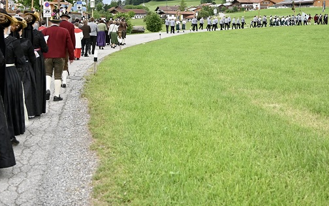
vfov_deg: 25.1
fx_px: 457
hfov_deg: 39.5
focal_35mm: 51
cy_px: 54
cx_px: 137
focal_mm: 28
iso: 1000
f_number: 2.8
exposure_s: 1/8000
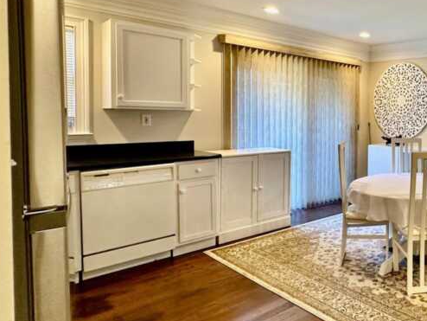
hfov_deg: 51.1
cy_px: 126
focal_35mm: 29
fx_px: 358
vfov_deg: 47.9
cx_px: 416
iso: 200
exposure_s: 1/120
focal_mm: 2.22
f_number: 2.2
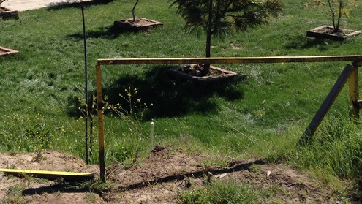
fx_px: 557
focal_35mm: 58
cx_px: 119
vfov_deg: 20.1
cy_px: 0
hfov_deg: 35.6
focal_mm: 3.3
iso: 32
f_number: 2.4
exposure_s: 1/1016
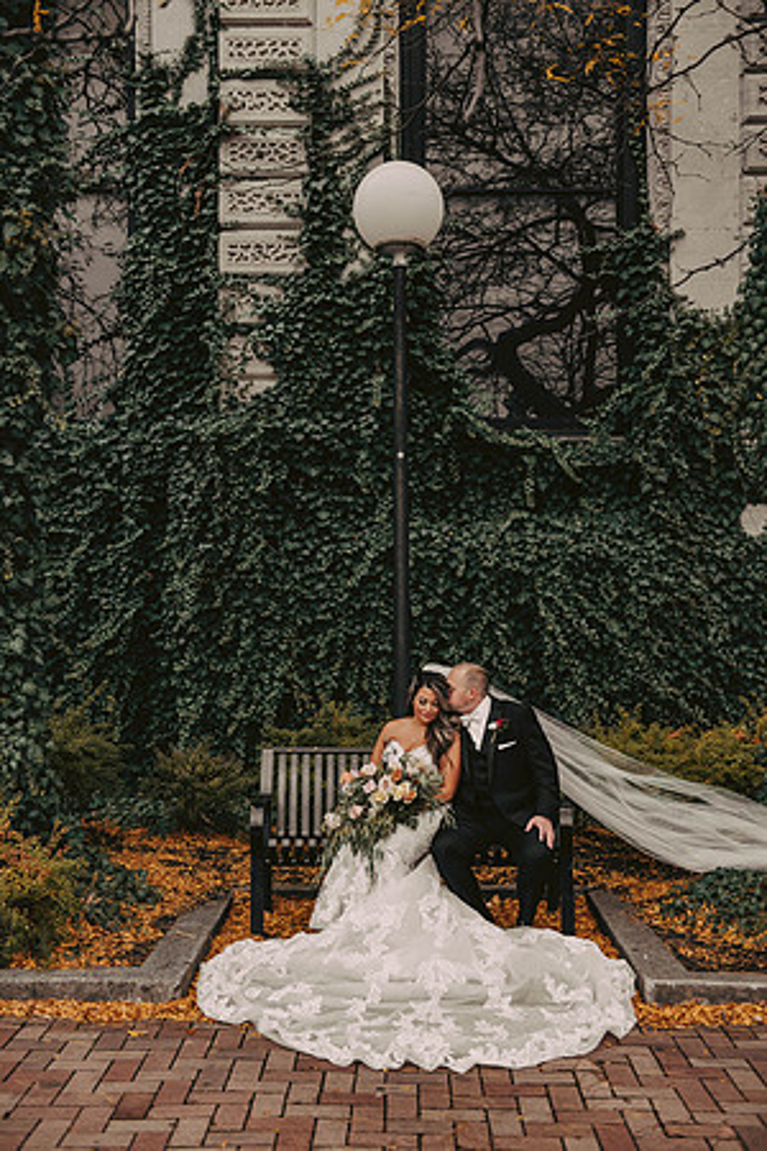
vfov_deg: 48.5
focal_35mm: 40
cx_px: 384
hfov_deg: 33.4
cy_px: 576
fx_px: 1278
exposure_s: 1/800
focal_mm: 40
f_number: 3.2
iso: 640
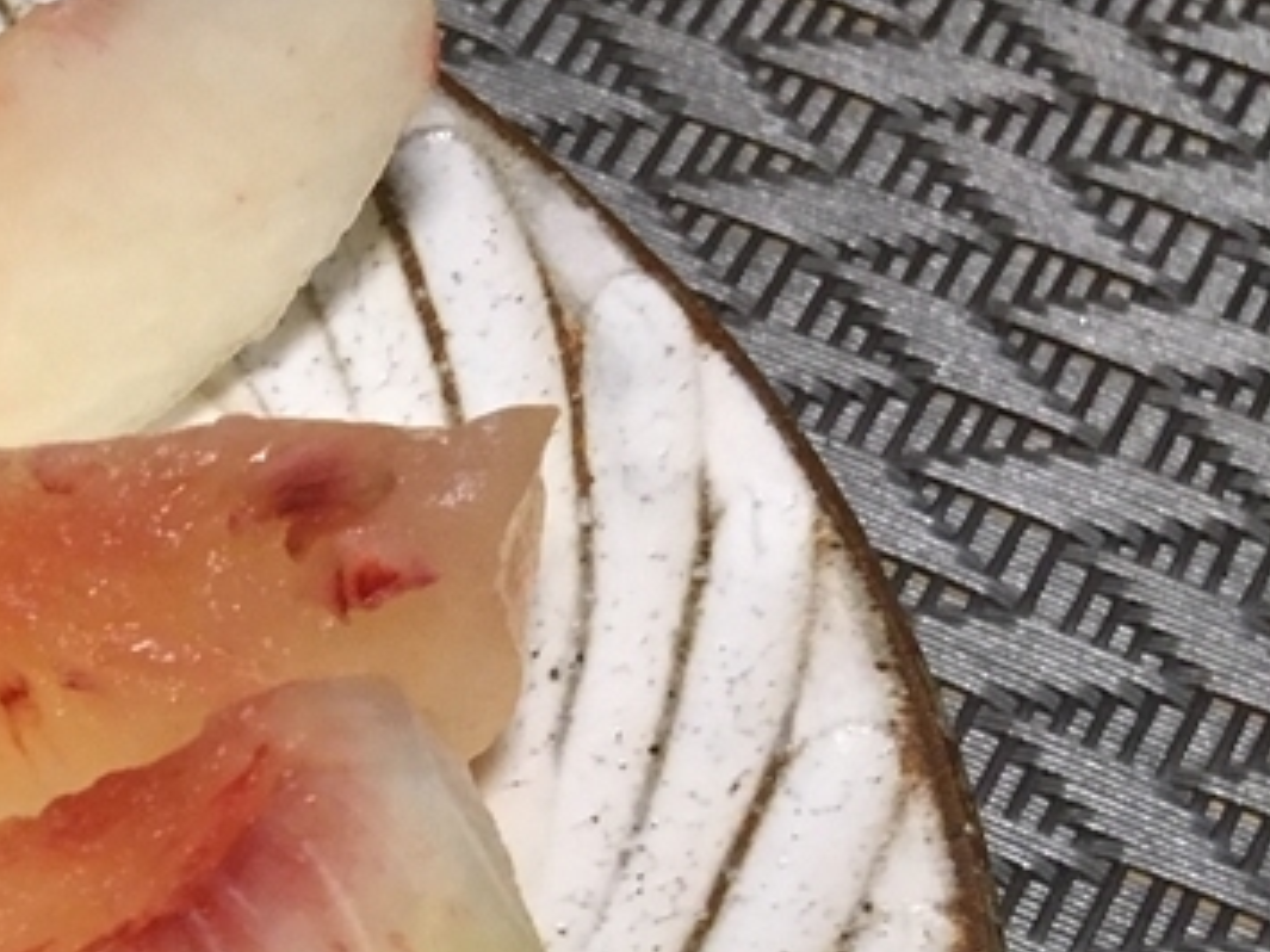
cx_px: -608
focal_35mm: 98
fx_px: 3594
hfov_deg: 18.0
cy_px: 1220
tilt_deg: -61.0
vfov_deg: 14.5
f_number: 2.2
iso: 125
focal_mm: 4.15
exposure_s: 1/30
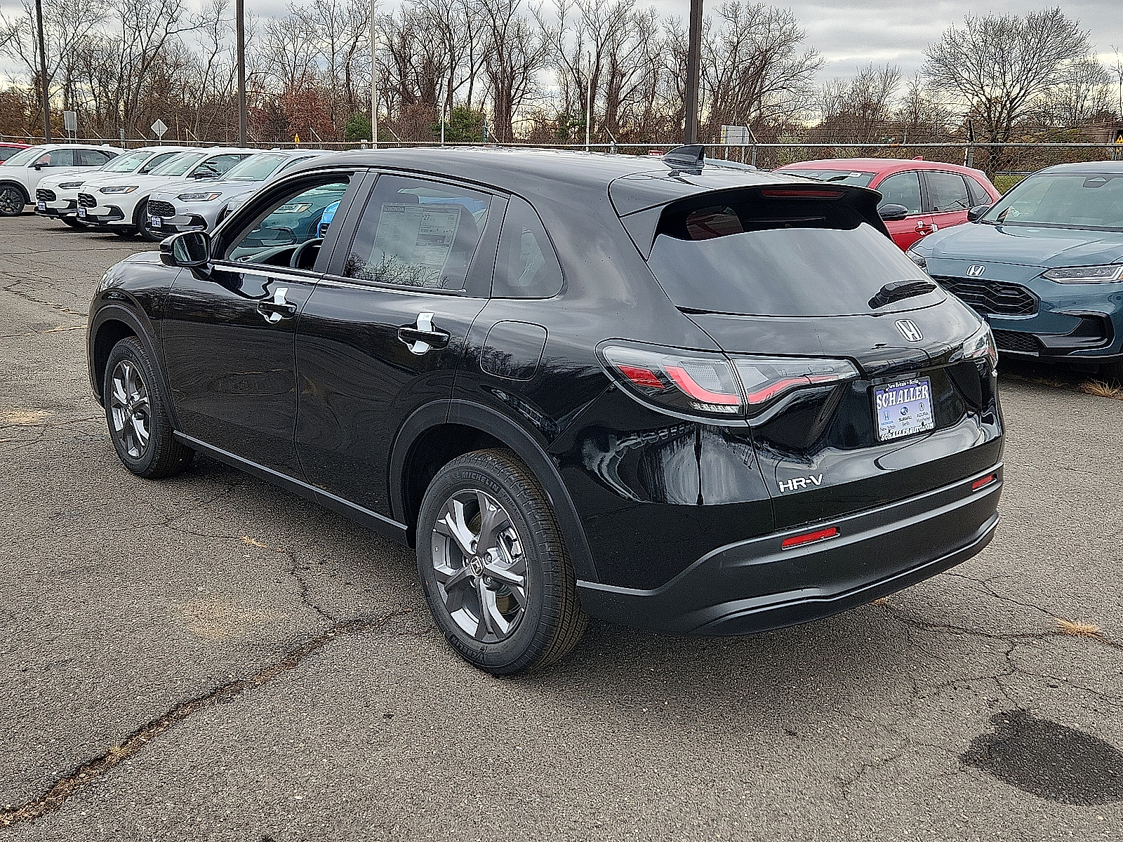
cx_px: 562
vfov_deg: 58.9
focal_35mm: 23
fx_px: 746
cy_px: 421
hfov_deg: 73.9
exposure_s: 1/244
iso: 50
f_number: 1.8
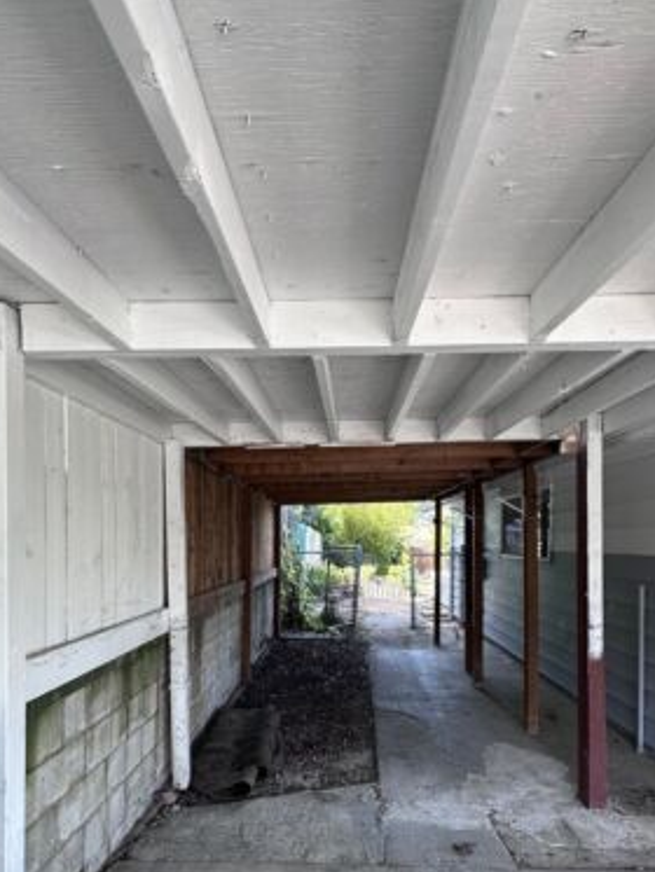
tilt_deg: +0.6
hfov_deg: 66.0
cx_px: 344
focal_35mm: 20
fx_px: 504
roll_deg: -1.8
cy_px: 546
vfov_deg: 80.2
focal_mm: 2.22
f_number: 2.2
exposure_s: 1/99
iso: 80
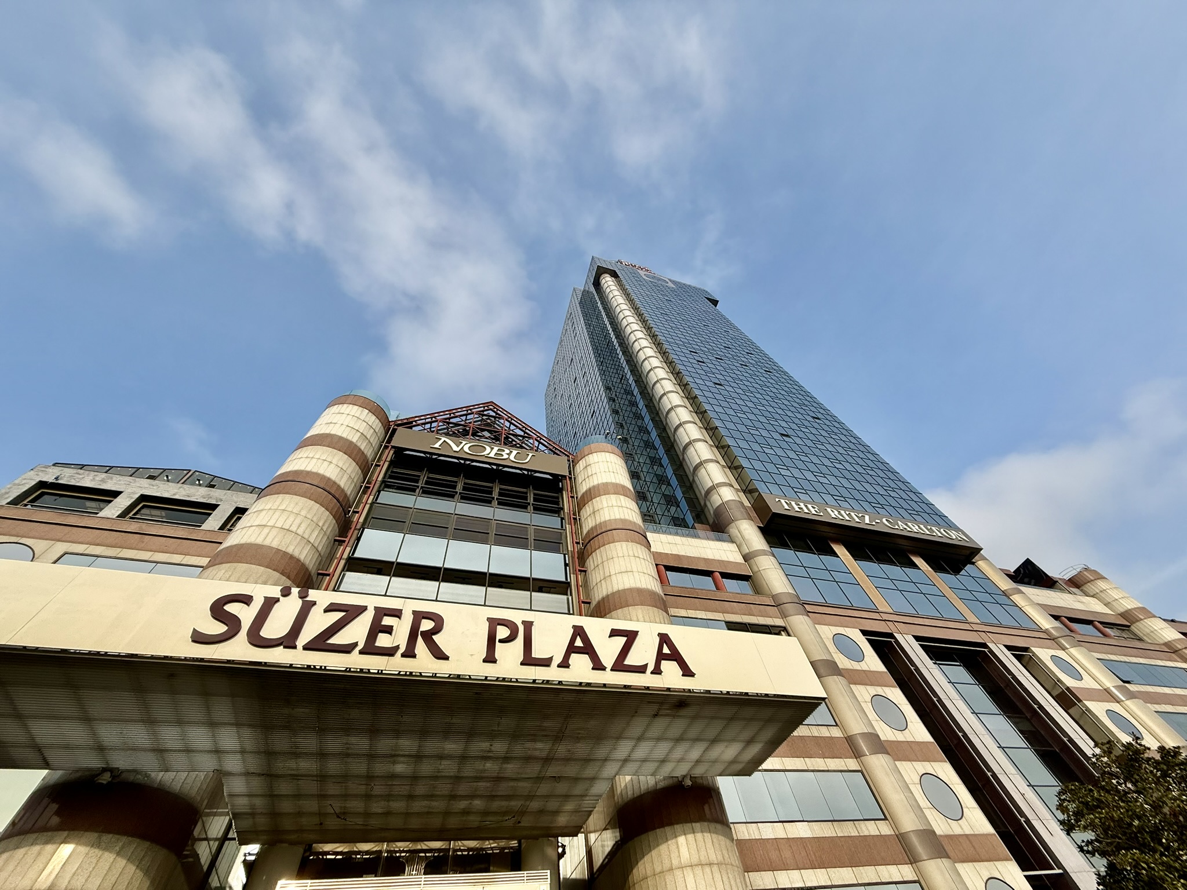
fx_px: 480
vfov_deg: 85.7
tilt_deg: +55.8
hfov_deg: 102.1
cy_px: 445
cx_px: 594
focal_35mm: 14
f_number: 2.2
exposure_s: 1/1189
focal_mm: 2.22
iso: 50
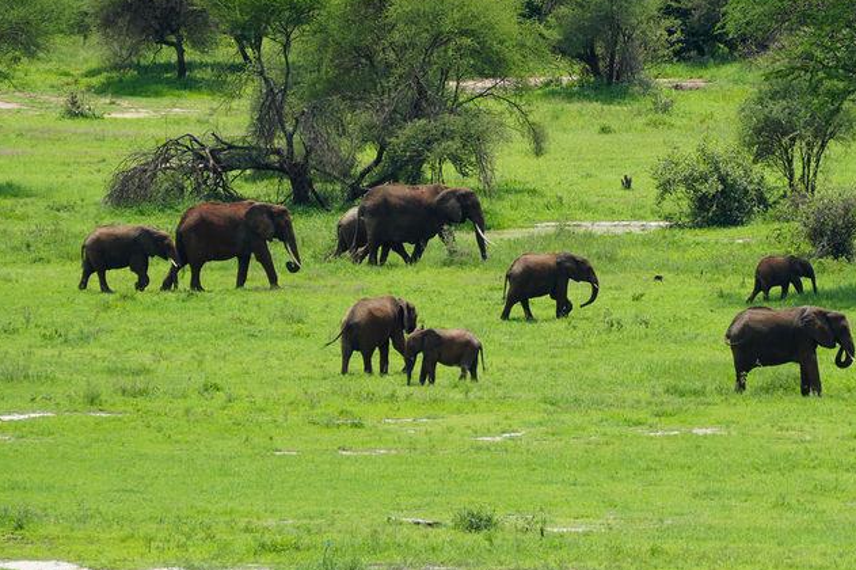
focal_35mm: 1015
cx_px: 578
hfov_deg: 2.0
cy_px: 248
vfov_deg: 1.4
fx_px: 24121
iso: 200
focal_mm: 400
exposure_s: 1/500
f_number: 6.3
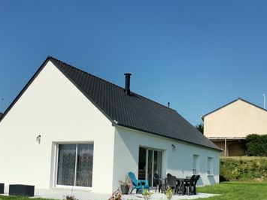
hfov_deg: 42.9
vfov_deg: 32.1
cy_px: 157
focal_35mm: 44
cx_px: 127
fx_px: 339
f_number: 1.8
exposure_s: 1/3460
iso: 50
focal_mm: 4.75
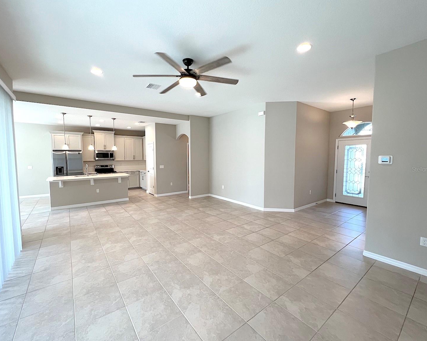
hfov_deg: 100.6
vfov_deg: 88.0
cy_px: 169
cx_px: 204
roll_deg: +0.4
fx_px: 177
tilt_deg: -4.1
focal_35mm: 14
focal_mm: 1.57
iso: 125
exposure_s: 1/120
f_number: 1.8
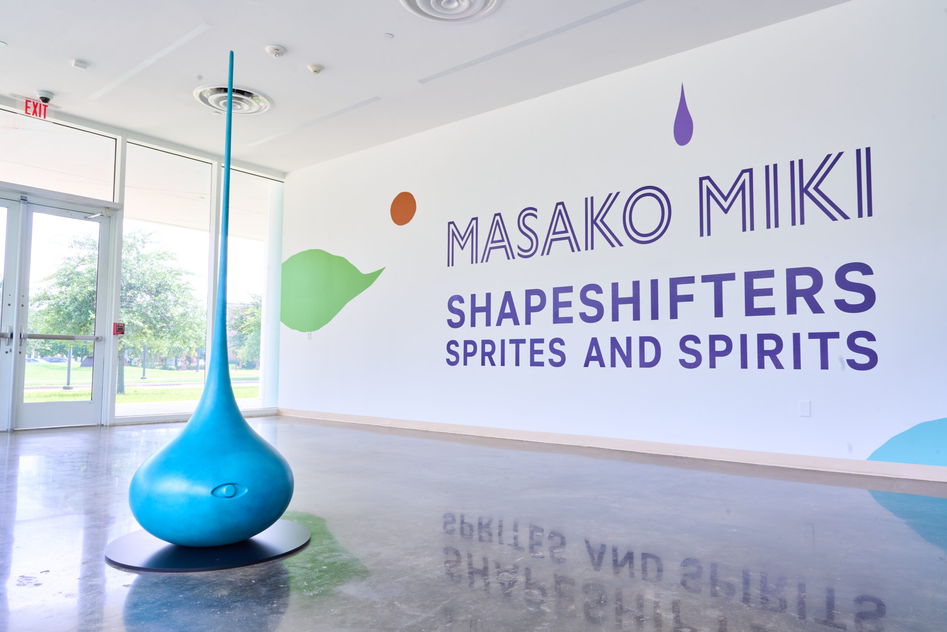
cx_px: 474
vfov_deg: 53.2
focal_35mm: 24
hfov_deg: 73.7
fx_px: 631
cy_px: 316
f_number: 16
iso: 100
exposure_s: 1/4
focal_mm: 24
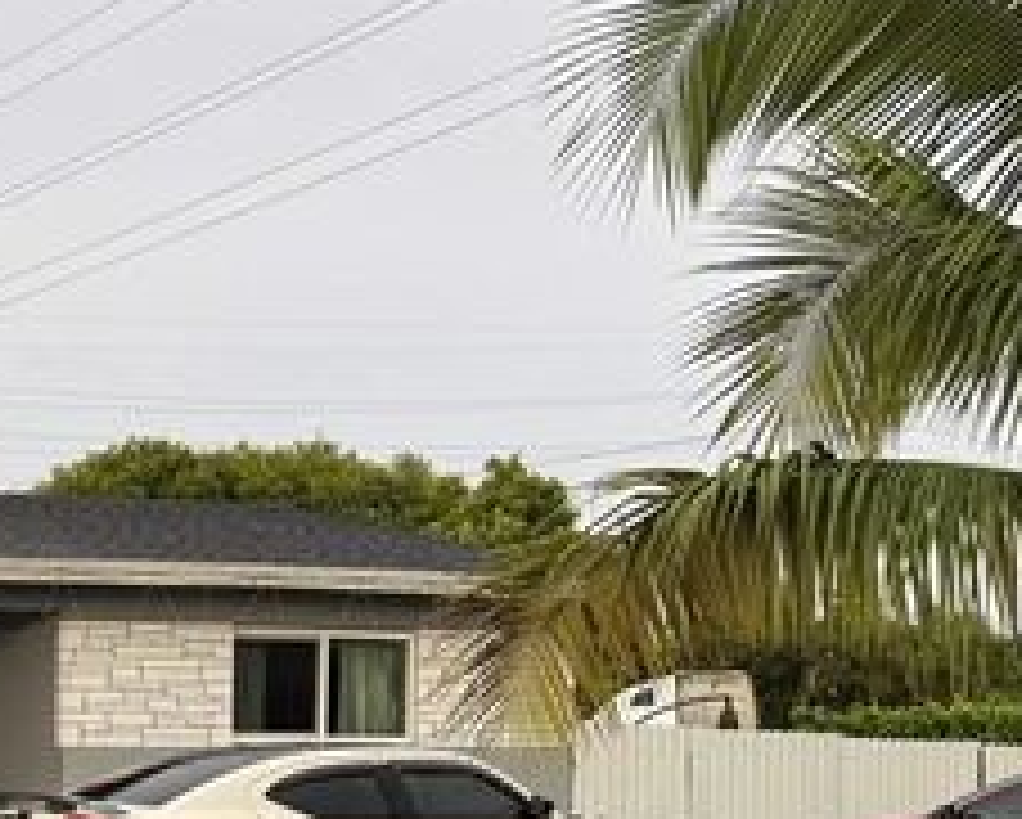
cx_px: -320
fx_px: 1998
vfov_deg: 22.2
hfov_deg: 24.8
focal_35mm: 66
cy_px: 837
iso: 160
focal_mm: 6.76
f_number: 1.78
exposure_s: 1/121
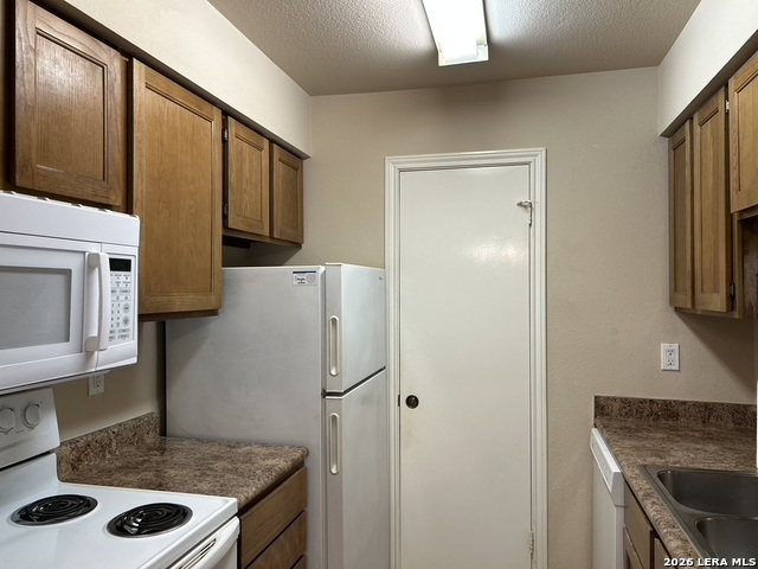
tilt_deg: +0.2
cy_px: 284
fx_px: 569
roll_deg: +0.2
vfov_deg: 53.1
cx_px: 379
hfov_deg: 67.3
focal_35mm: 26
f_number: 1.5
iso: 125
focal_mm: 5.7
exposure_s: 1/120
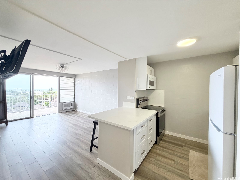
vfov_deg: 85.7
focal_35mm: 14
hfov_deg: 102.1
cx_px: 120
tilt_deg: -0.6
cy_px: 90
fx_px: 97
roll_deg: -0.5
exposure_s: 1/120
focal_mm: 2.22
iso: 160
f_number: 2.2
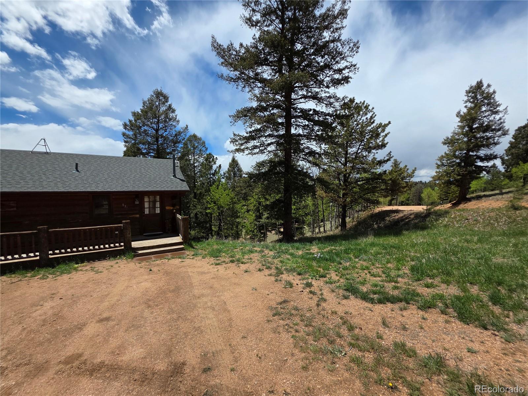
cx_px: 264
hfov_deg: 106.2
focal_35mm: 13
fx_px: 198
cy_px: 198
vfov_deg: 89.9
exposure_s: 1/3100
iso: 40
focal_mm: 2.2
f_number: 1.9
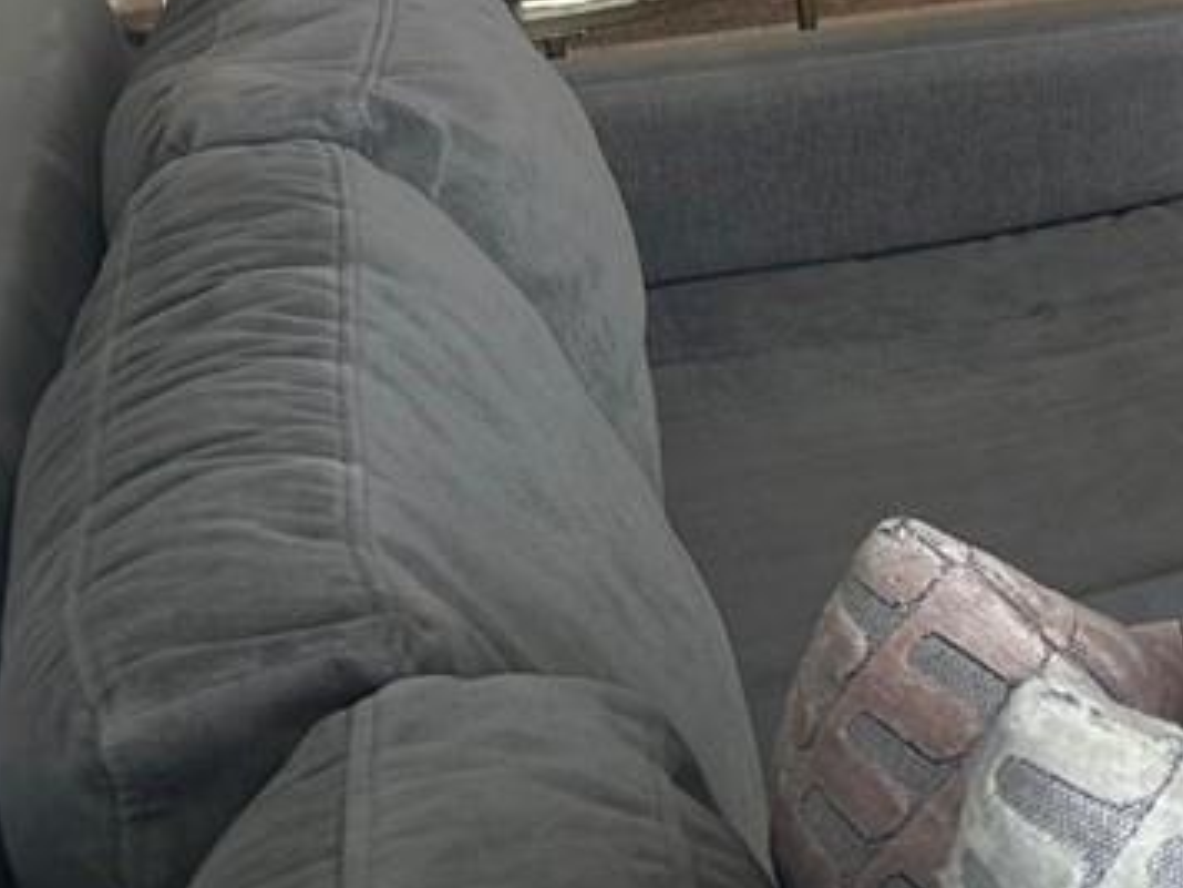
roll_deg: +0.8
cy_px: -296
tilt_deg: -9.4
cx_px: 2472
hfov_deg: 14.6
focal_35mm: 108
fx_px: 3691
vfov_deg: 13.2
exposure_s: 1/120
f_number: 1.78
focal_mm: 6.86
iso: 80
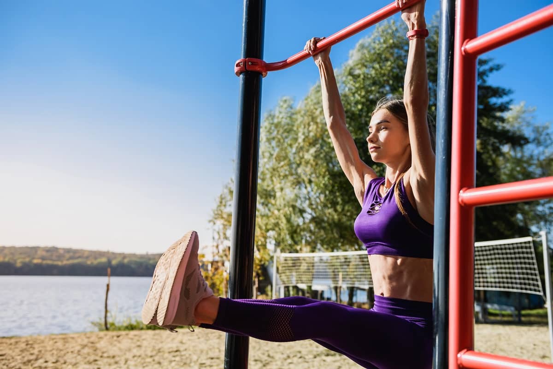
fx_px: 645
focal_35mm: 42
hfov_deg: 46.4
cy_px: 184
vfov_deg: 31.9
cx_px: 276
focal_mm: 42
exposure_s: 1/2500
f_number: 4
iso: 200
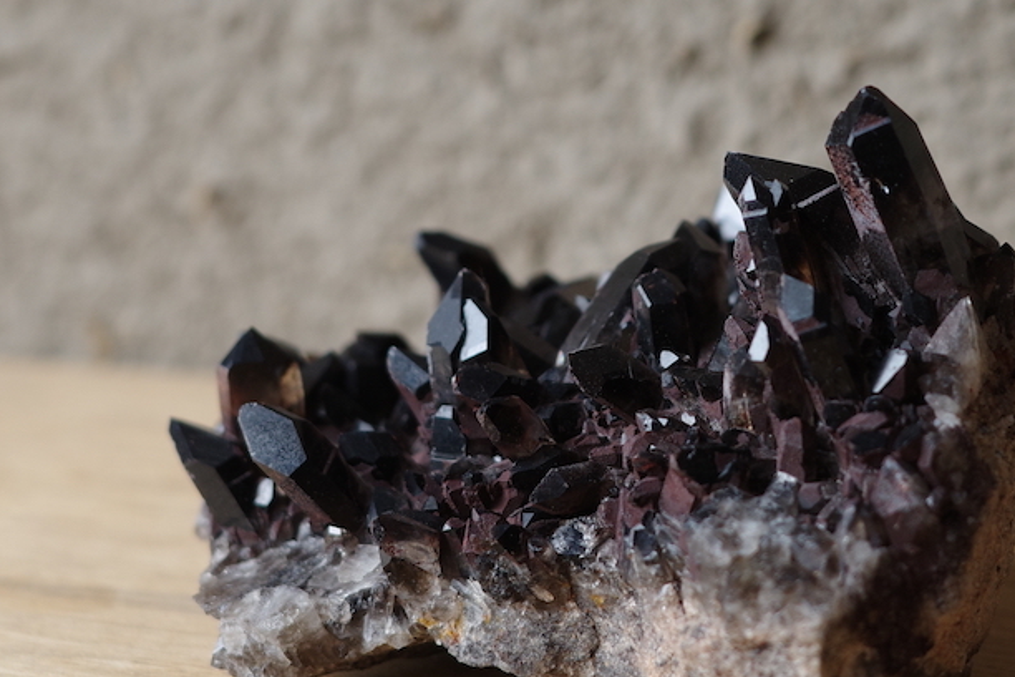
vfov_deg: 13.9
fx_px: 2763
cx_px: 711
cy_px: 124
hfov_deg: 20.7
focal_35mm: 98
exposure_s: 1/125
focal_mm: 26
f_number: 2.8
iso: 200
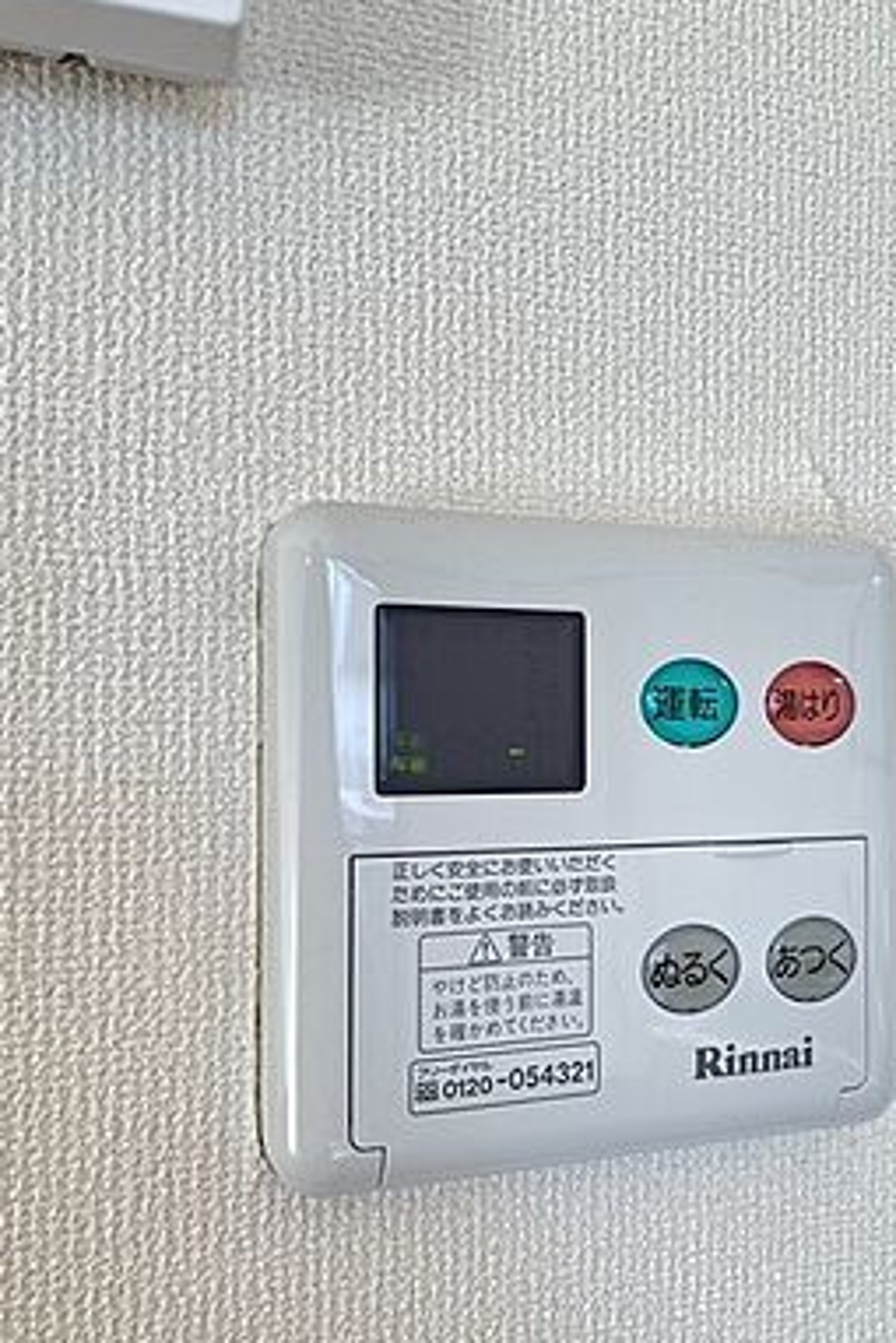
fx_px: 1268
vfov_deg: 55.6
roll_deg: +0.3
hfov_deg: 38.5
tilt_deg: +0.6
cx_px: 601
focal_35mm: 34
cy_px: 749
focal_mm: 4.2
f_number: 1.6
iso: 100
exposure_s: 1/120
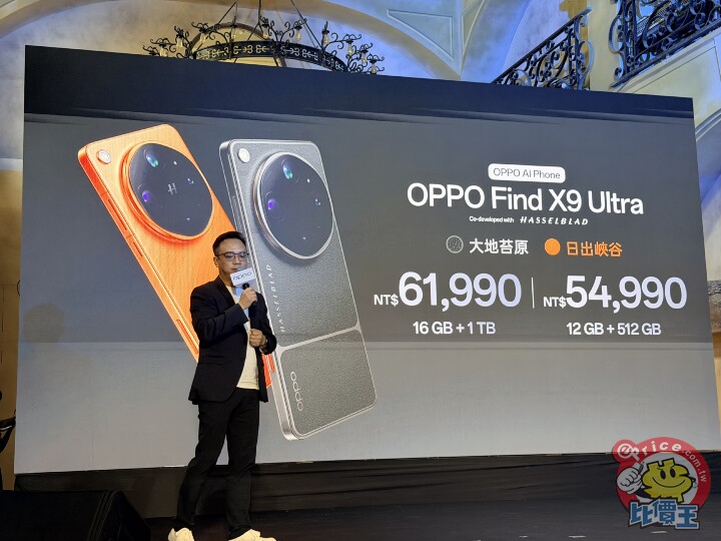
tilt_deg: +8.5
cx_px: 360
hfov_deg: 39.7
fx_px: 1000
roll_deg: +1.2
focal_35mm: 48
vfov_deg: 30.3
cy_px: 270
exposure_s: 1/60
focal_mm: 6.76
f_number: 1.78
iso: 200
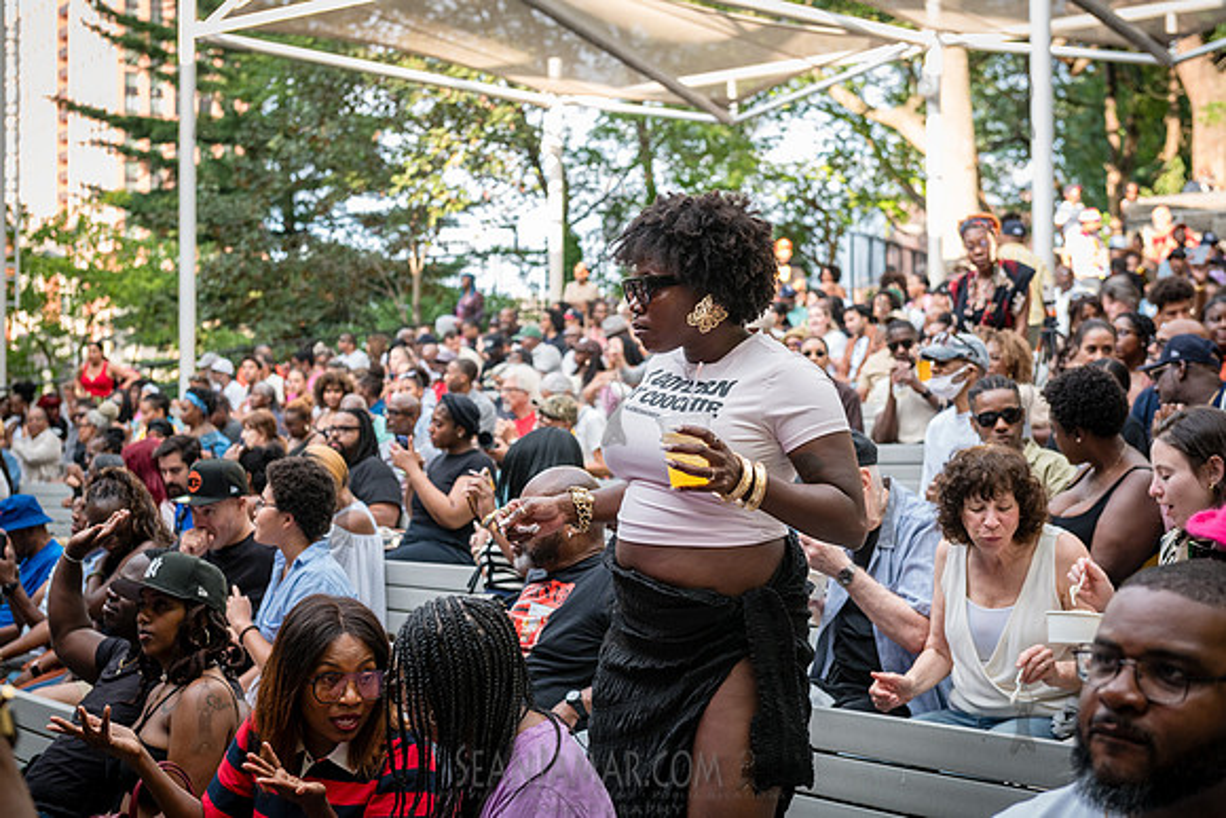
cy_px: 409
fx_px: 2058
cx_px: 613
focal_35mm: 60
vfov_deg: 22.5
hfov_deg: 33.2
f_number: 4.5
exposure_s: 1/200
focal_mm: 60
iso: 1000
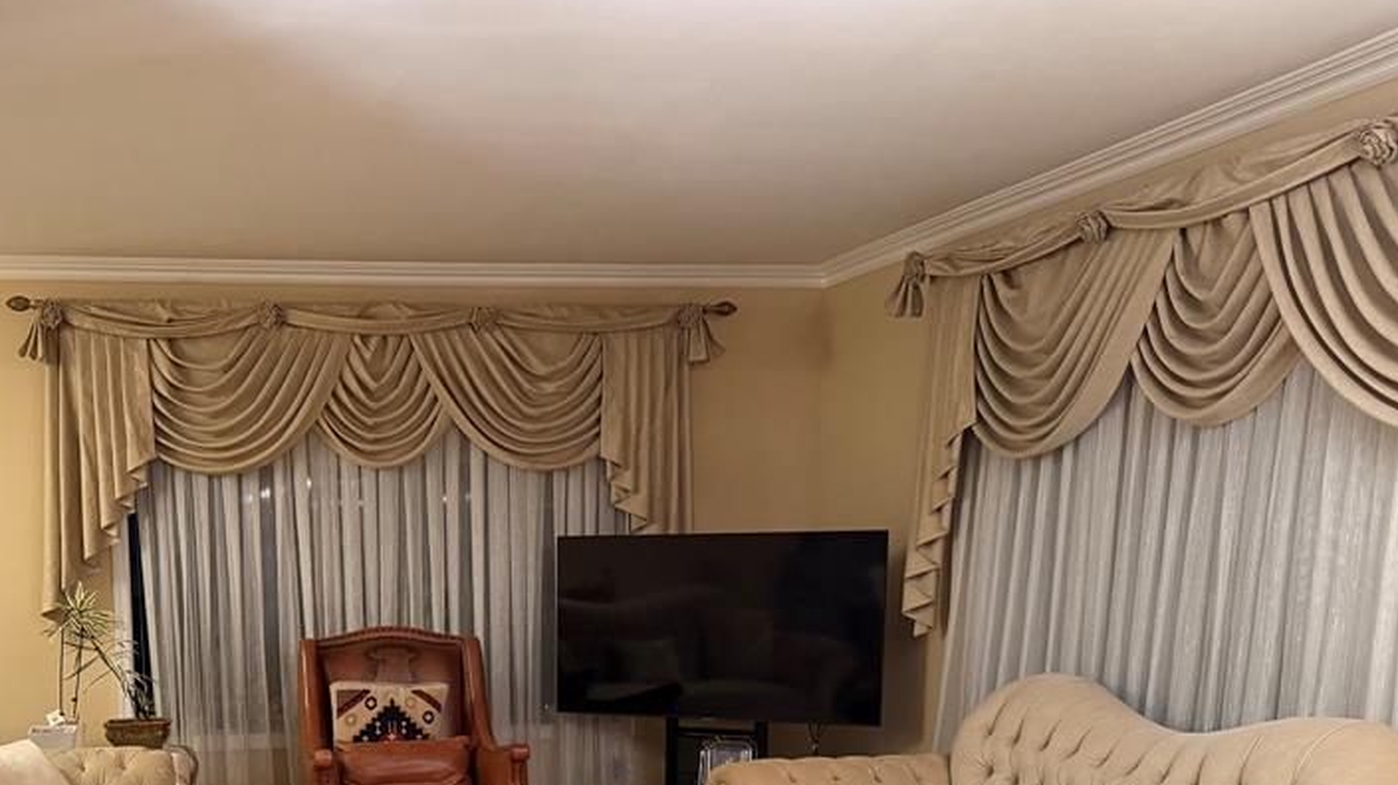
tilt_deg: -8.1
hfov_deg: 51.1
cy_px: 735
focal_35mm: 38
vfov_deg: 29.6
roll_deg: +0.9
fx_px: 1408
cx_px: 393
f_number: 1.78
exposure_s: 1/60
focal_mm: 6.76
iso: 800
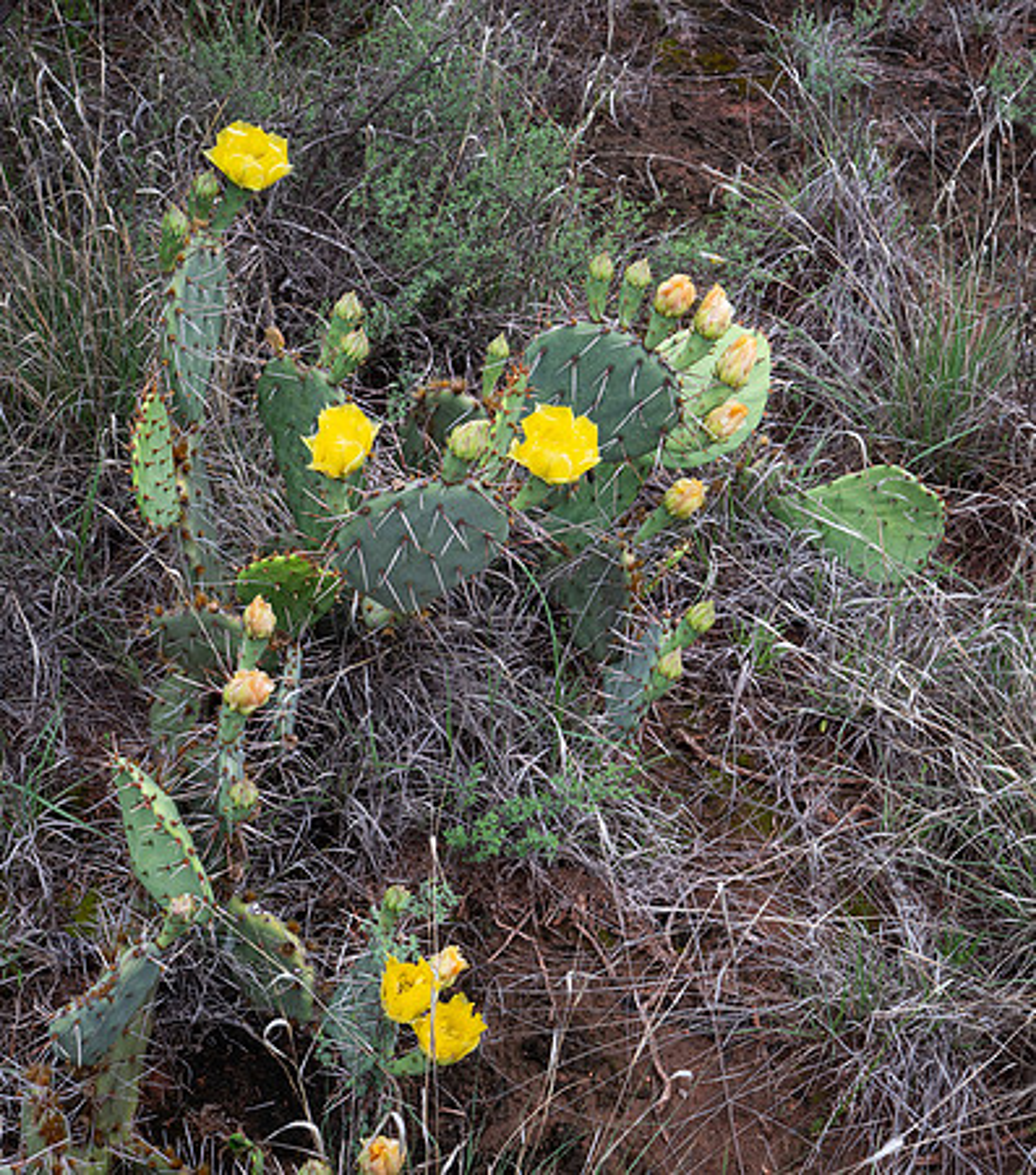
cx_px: 473
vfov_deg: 36.0
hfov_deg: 31.9
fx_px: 1809
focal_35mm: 50
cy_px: 588
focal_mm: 20
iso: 200
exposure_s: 1/160
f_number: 6.3
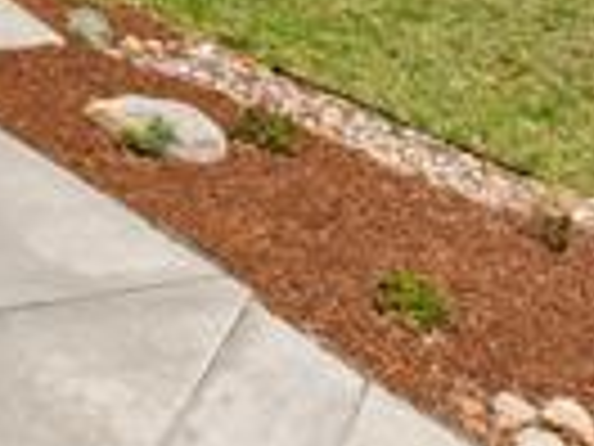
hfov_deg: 14.6
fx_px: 1991
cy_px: -381
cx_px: -522
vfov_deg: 11.7
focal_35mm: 116
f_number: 10
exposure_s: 1/200
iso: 100
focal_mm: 12.3
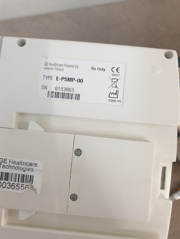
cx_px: 90
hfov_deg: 53.1
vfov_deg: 67.3
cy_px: 120
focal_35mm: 26
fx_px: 180
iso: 320
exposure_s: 1/33
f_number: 2.4
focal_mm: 4.3
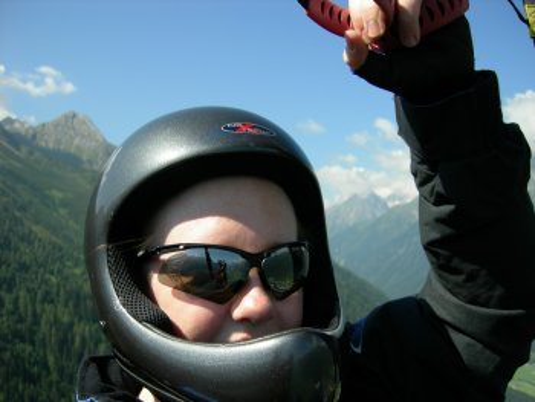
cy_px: 201
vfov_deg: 39.7
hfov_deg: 51.3
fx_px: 557
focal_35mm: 36
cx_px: 268
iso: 64
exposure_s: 1/767
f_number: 3
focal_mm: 7.5
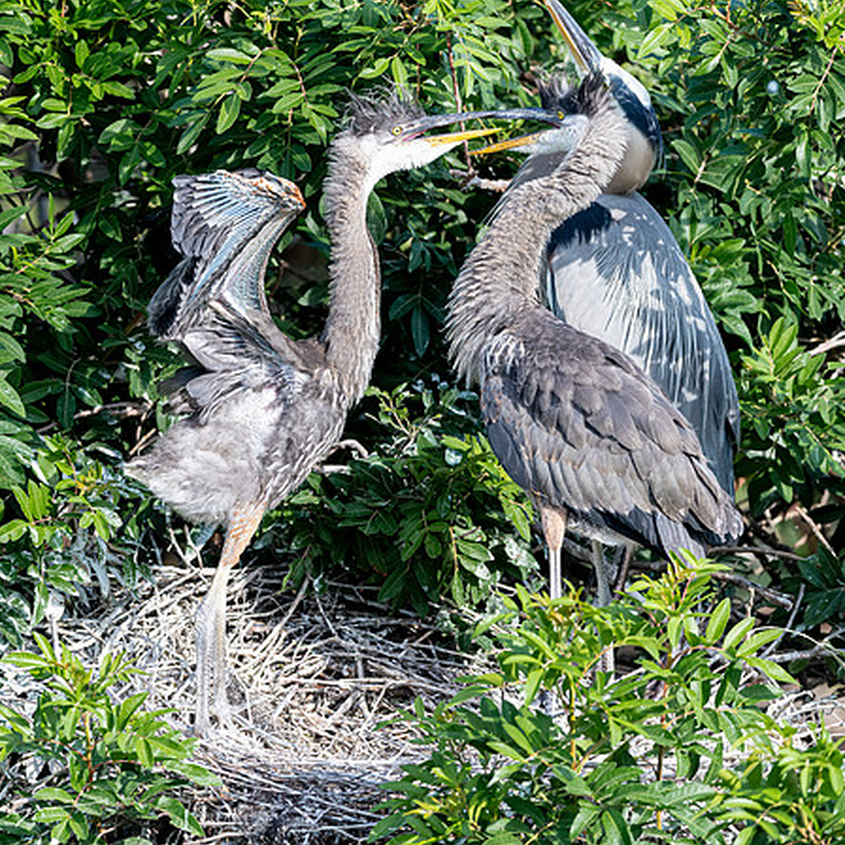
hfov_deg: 2.3
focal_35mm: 769
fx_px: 21238
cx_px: 229
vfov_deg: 2.3
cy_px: 422
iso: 640
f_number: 4
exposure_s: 1/2000
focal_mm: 600
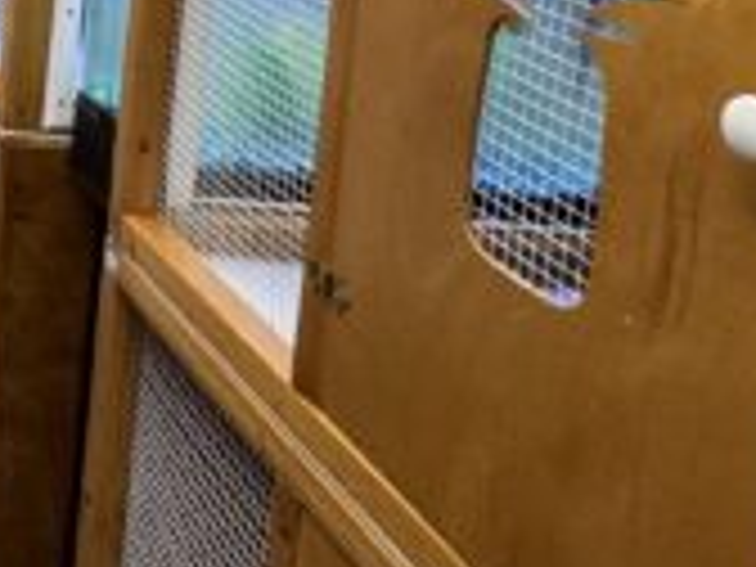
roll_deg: -2.0
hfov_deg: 20.4
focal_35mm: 64
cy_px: -243
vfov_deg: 20.2
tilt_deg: -6.0
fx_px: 1398
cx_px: -634
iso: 160
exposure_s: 1/120
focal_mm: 2.22
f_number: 2.2
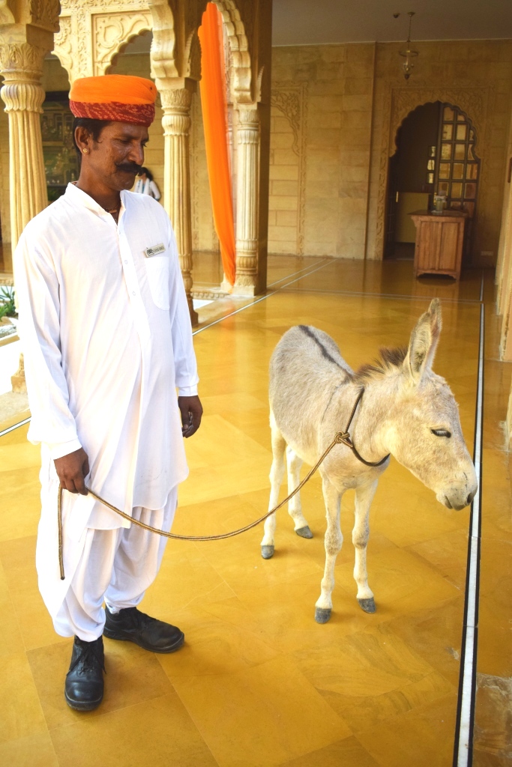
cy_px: 384
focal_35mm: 32
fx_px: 672
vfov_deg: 59.5
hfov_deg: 41.7
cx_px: 256
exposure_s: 1/1250
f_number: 4.5
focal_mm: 21
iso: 800
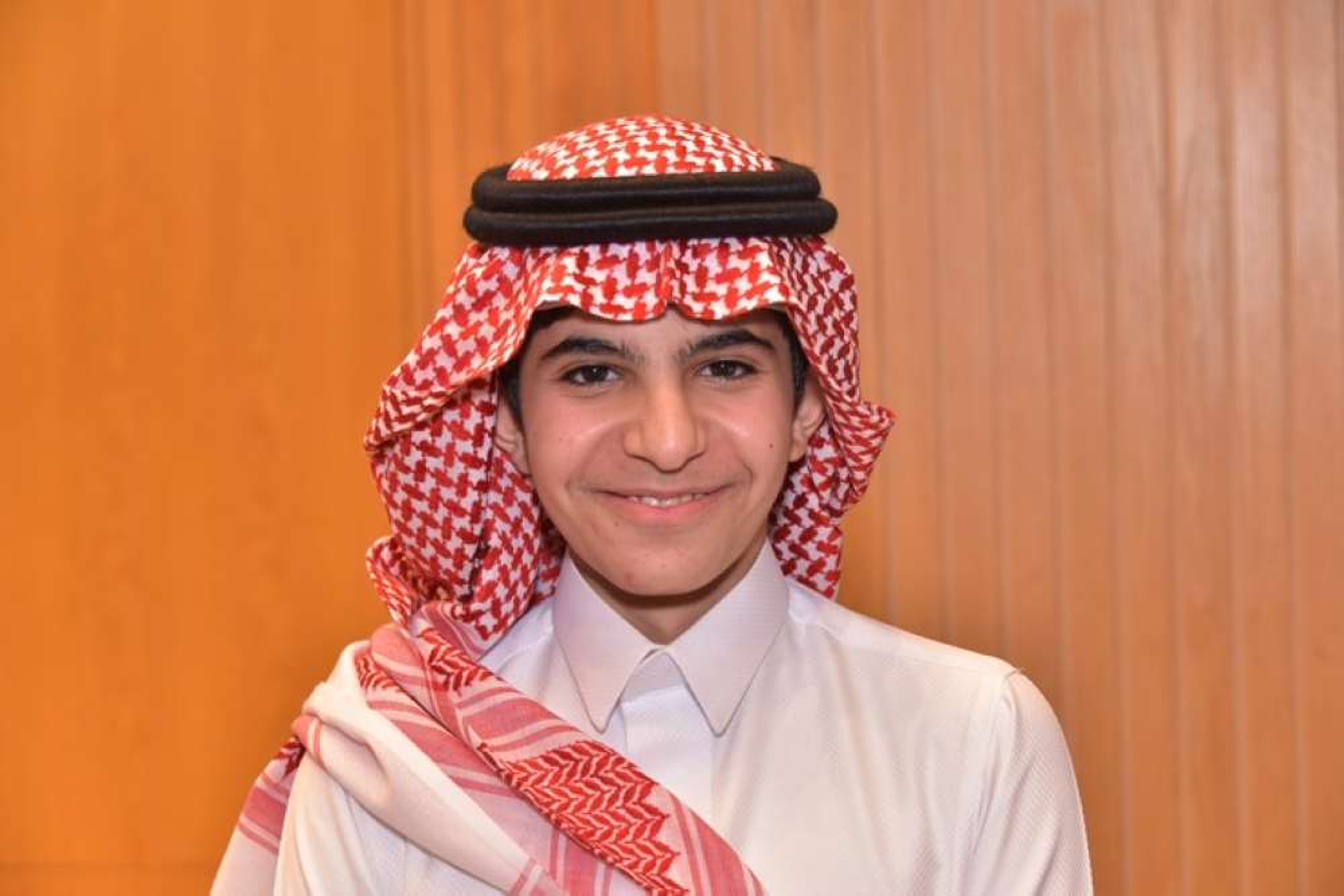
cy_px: 448
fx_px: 3360
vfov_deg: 15.2
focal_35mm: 90
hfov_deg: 22.6
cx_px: 672
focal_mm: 90
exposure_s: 1/60
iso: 640
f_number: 5.6
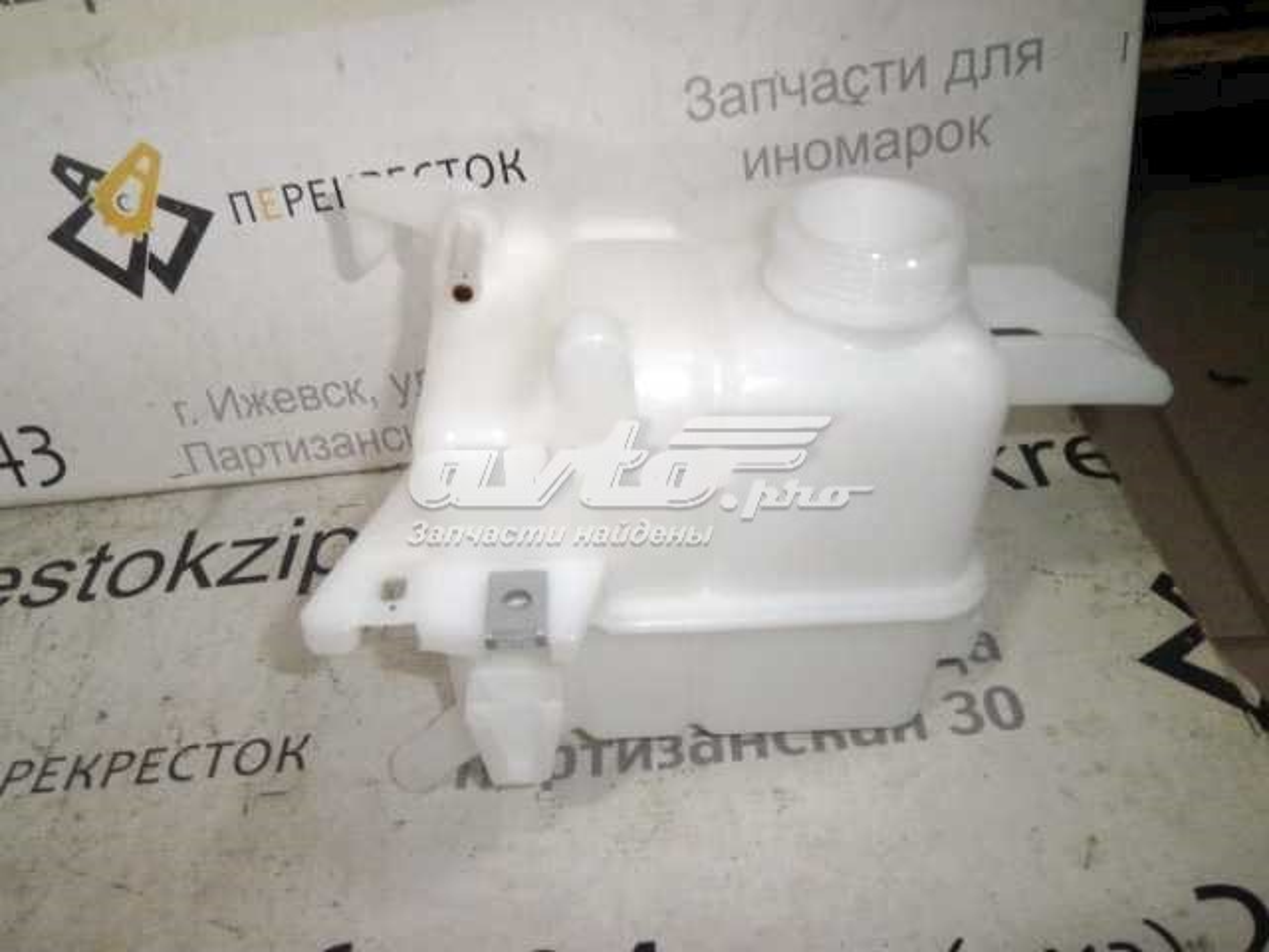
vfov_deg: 53.1
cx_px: 634
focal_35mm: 26
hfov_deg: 67.3
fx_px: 953
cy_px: 476
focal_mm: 4.7
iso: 200
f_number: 2.8
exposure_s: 1/30
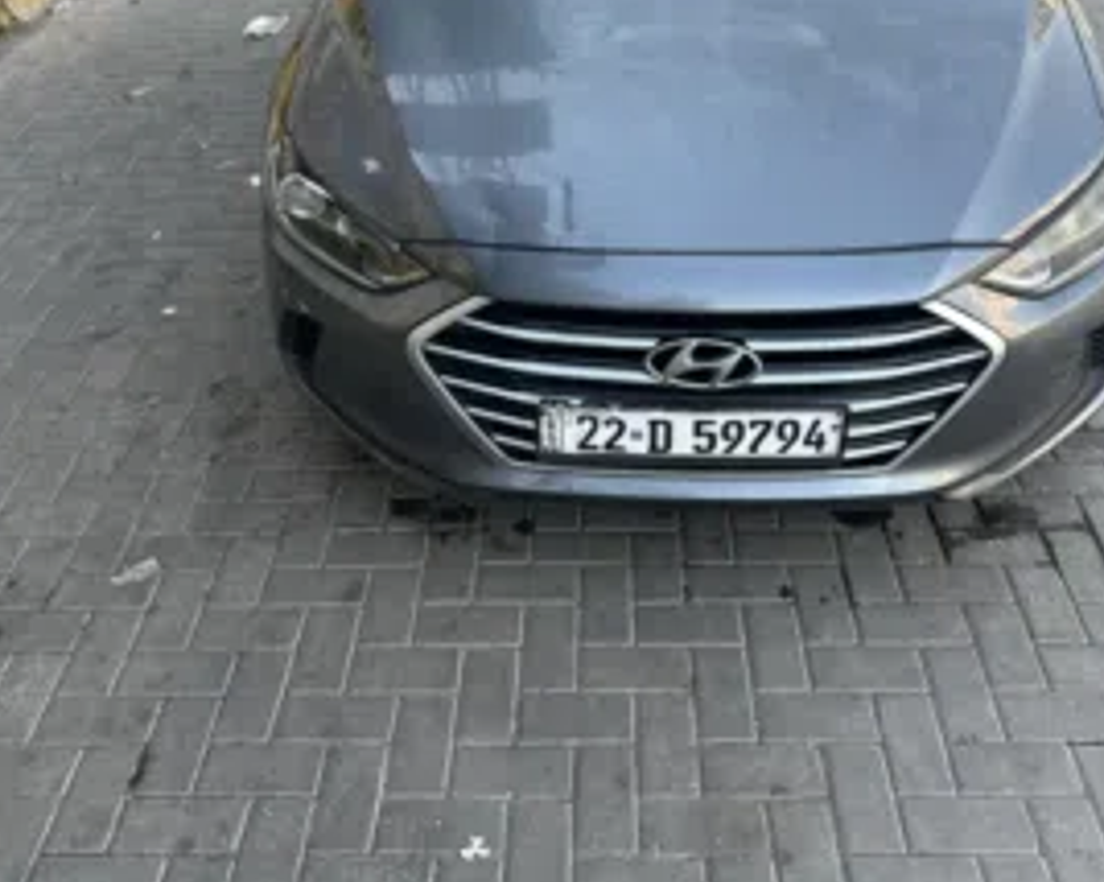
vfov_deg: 41.9
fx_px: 1143
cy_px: 338
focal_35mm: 35
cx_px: 581
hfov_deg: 51.5
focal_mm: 6.86
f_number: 1.78
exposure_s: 1/340
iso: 80
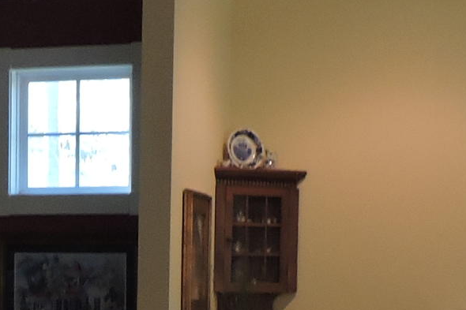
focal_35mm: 127
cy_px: 368
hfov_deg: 15.6
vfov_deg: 10.6
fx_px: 1643
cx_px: -71
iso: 280
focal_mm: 4.3
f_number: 3
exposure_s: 1/30
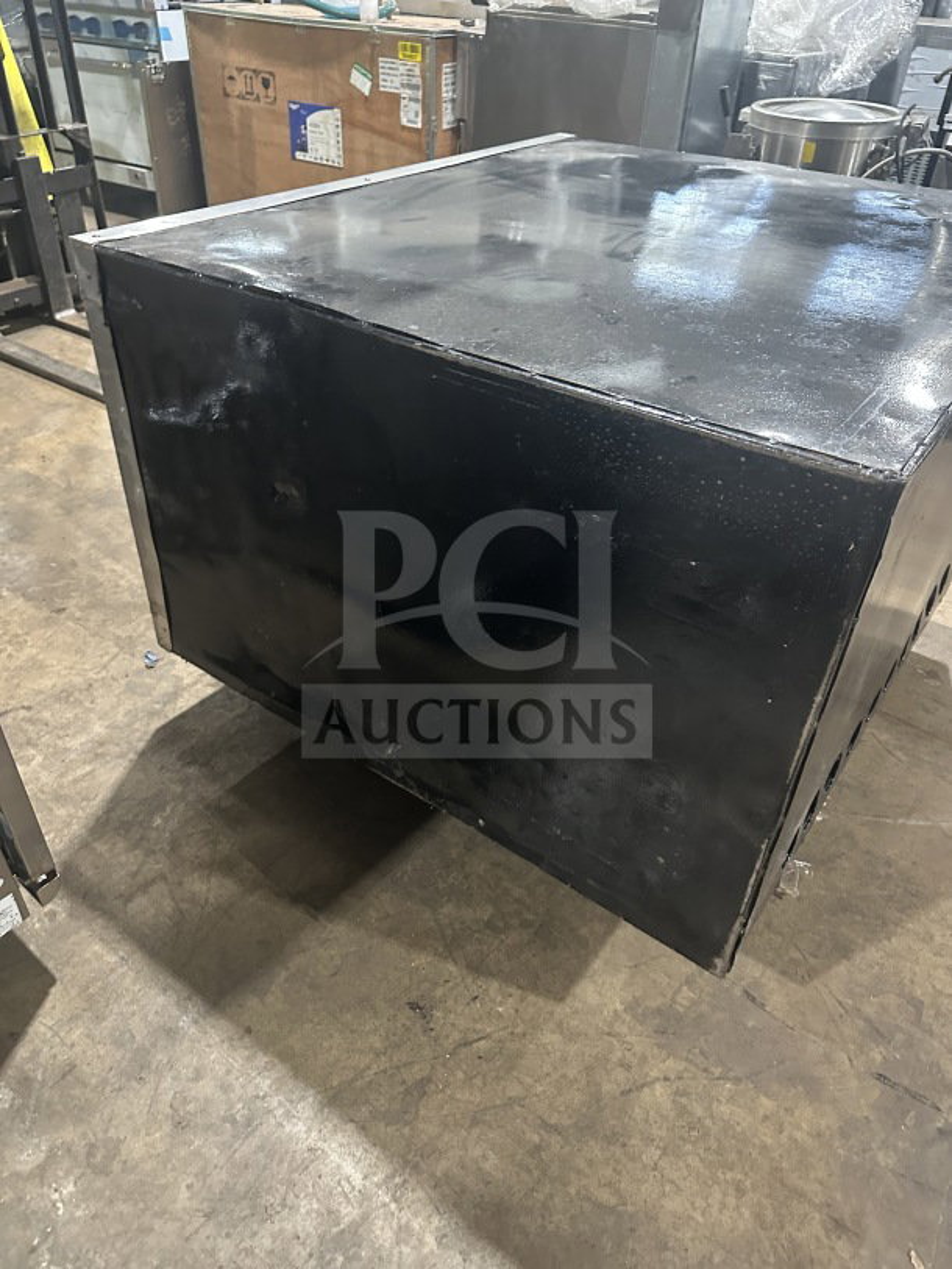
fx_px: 880
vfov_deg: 71.6
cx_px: 476
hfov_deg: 56.8
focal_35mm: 24
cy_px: 634
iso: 1000
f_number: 1.78
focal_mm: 6.86
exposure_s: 1/54
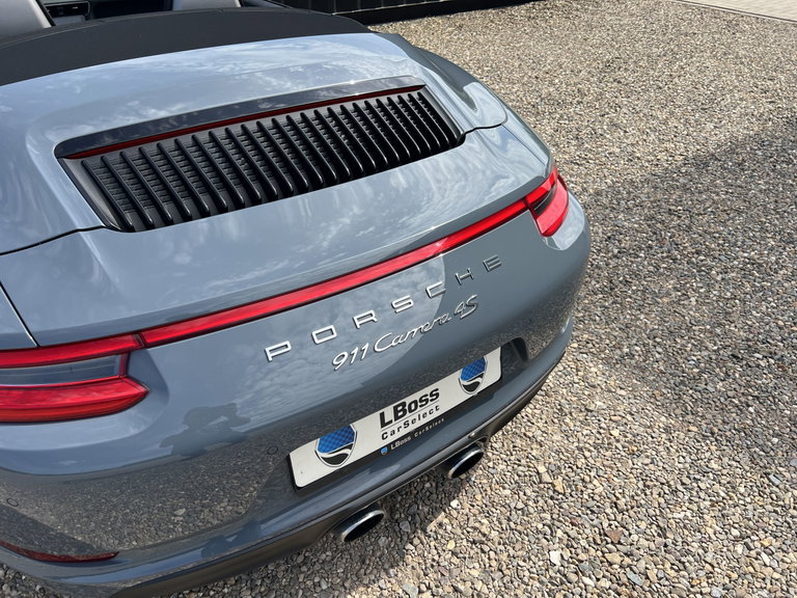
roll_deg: -2.7
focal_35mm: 26
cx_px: 398
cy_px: 299
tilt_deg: -36.2
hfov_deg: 67.3
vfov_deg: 53.1
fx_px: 599
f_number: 1.5
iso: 50
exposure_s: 1/2404
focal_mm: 5.7
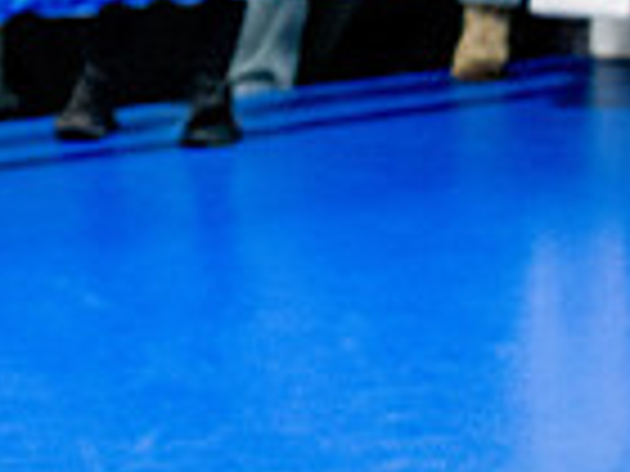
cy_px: 20
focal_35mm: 207
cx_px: 900
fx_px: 3767
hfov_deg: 9.3
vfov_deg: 7.2
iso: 5000
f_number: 2.8
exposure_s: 1/800
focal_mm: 35
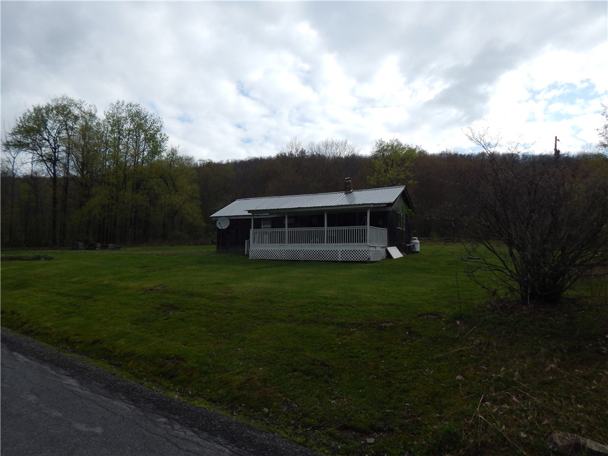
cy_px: 228
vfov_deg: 58.9
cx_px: 304
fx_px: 404
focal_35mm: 23
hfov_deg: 73.9
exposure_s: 1/1250
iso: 125
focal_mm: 4
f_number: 3
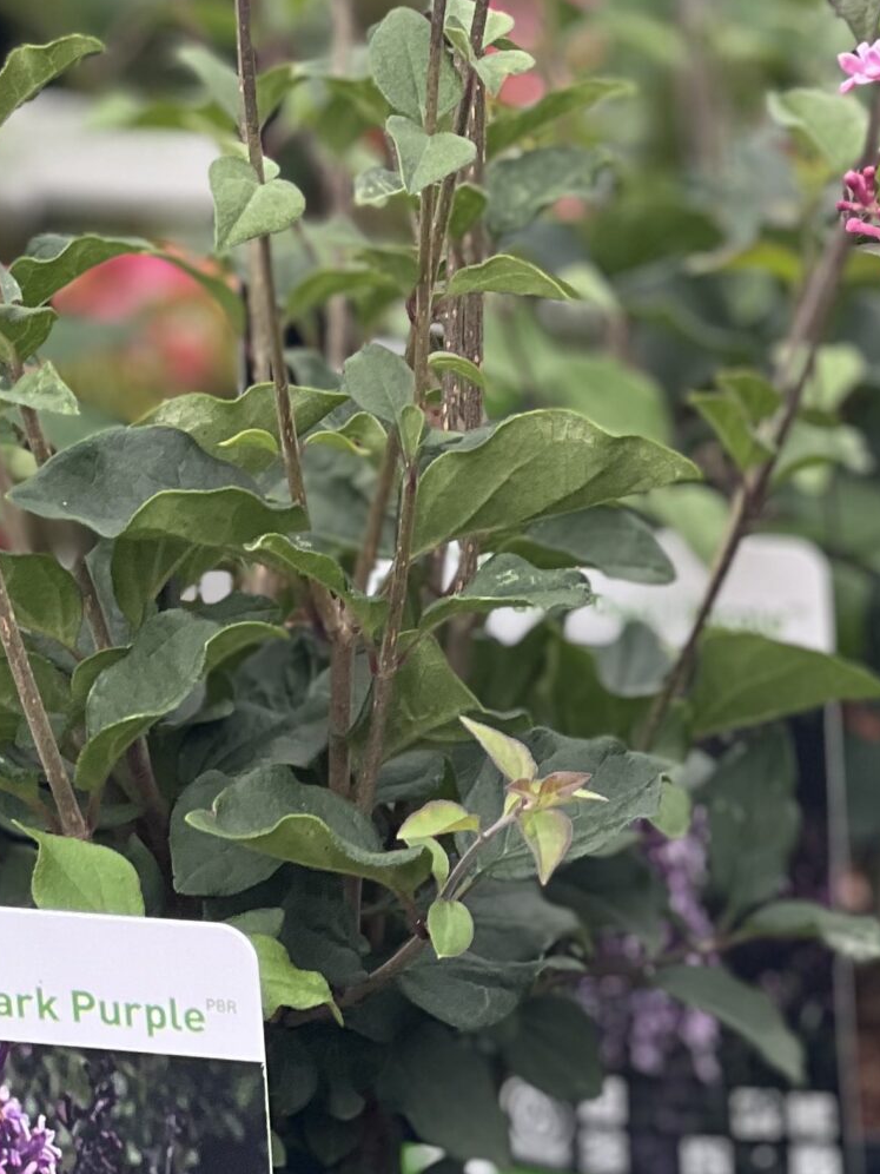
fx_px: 6711
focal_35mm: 198
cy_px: 570
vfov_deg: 10.0
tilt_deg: -11.9
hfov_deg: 7.5
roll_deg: +1.6
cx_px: 44
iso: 80
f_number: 2.8
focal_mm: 9
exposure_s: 1/121
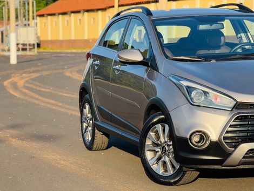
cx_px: 127
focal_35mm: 120
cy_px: 96
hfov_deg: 16.4
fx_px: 882
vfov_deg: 12.4
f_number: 2.8
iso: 50
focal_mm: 15.66
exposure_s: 1/490
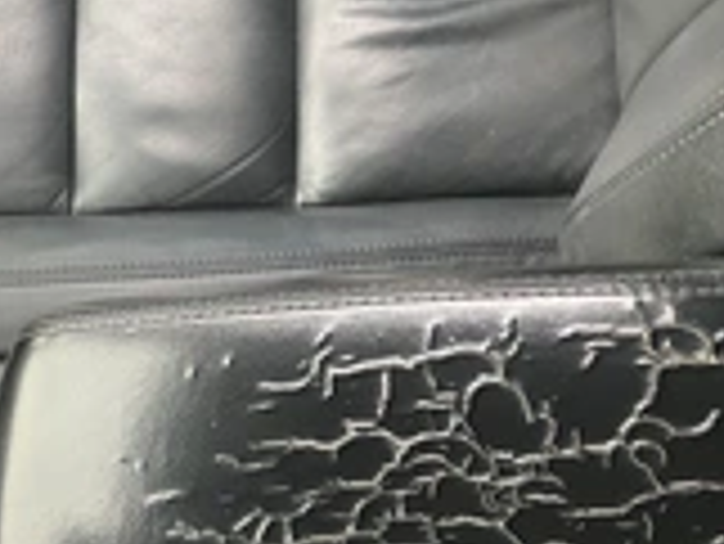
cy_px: 301
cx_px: 67
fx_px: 1507
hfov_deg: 26.1
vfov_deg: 20.5
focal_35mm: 72
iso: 64
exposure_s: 1/78
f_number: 1.8
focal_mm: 3
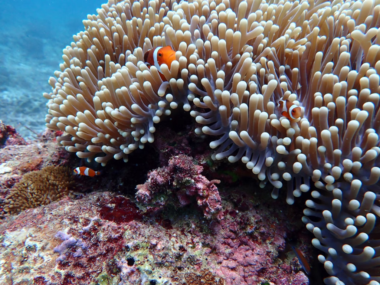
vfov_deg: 54.9
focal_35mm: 25
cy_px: 142
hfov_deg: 69.4
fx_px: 274
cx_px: 190
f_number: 2.8
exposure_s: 1/160
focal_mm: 4.5
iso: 100
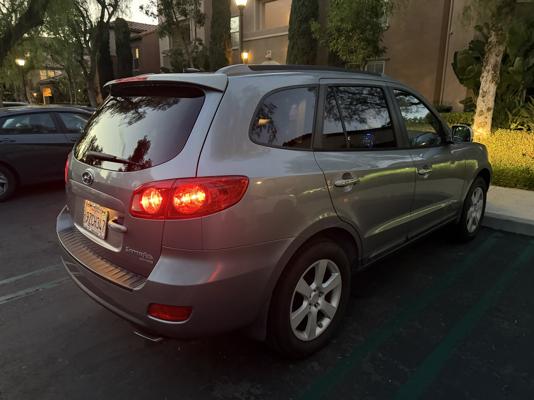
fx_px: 370
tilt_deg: -12.0
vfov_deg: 56.8
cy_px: 200
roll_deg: -0.6
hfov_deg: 71.6
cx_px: 267
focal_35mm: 24
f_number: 1.78
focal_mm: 6.76
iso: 1000
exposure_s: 1/30
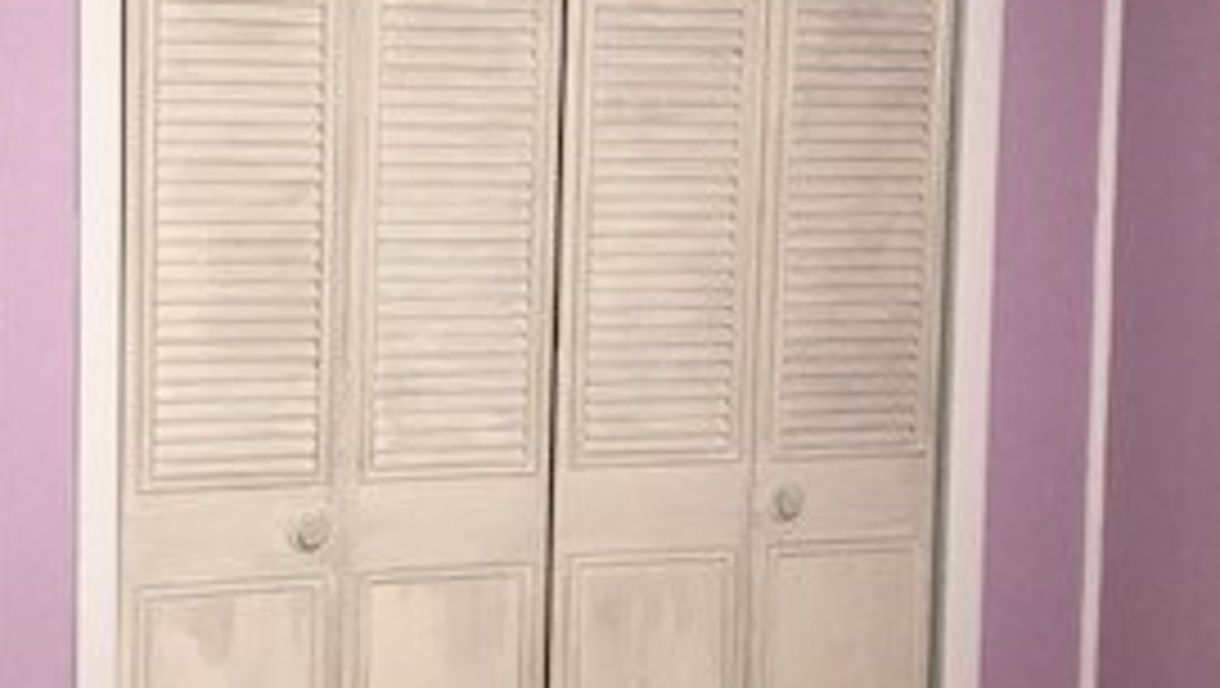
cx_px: 414
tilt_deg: -5.1
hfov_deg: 29.1
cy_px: 297
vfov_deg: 16.8
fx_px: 2331
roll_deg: -1.1
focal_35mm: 72
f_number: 1.8
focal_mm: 3.99
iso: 80
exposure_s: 1/30
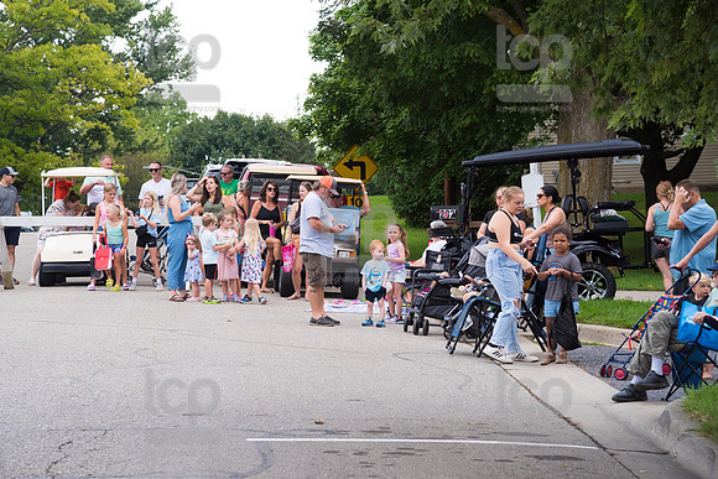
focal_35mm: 120
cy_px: 240
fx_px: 2394
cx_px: 359
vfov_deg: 11.4
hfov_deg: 17.1
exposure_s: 1/500
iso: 800
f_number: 6.3
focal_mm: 120
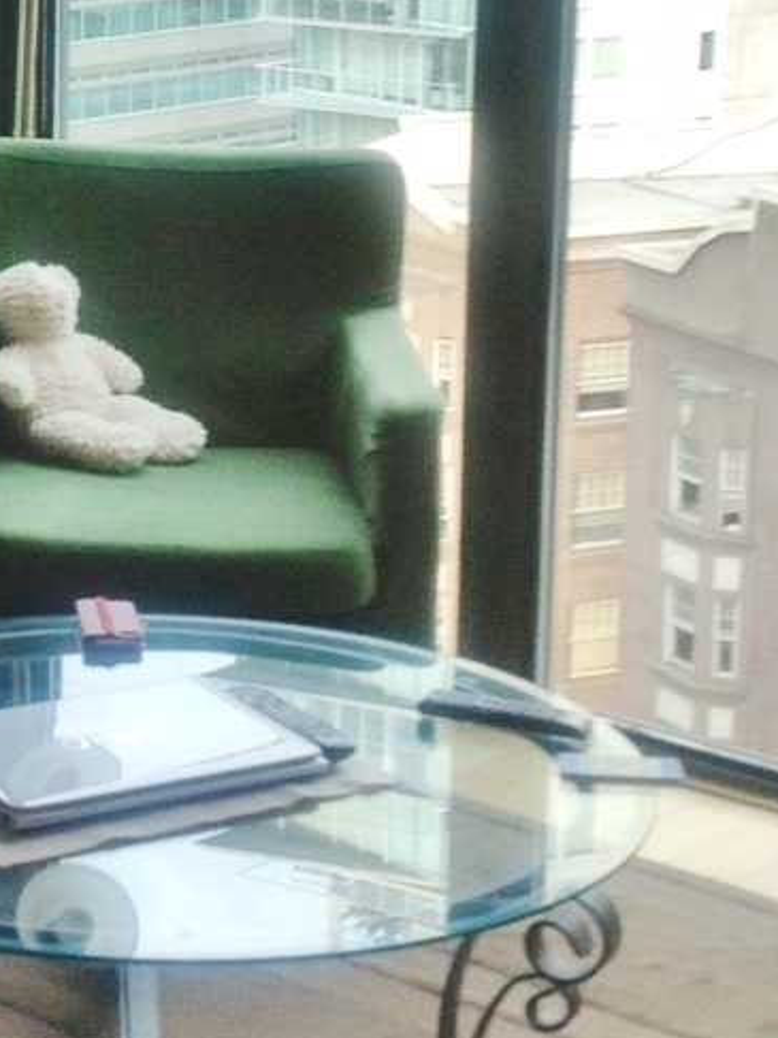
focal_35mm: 115
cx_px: -38
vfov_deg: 17.0
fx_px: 3448
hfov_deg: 12.7
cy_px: 234
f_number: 2.4
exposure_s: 1/120
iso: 64
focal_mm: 4.28
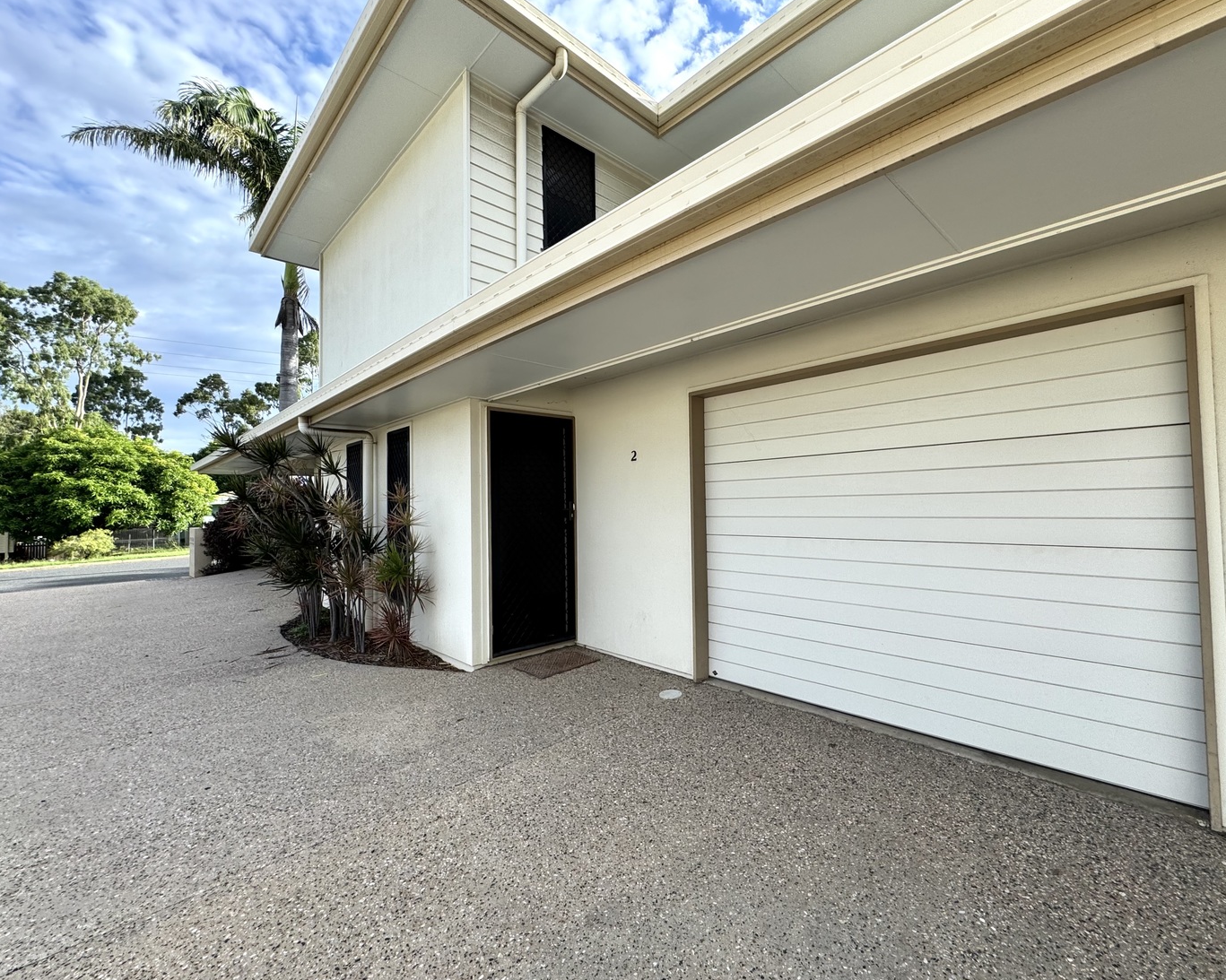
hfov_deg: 96.5
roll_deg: +1.1
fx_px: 544
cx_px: 672
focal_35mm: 15
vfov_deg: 84.0
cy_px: 486
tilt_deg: +2.0
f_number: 2.2
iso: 40
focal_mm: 2.22
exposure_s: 1/443
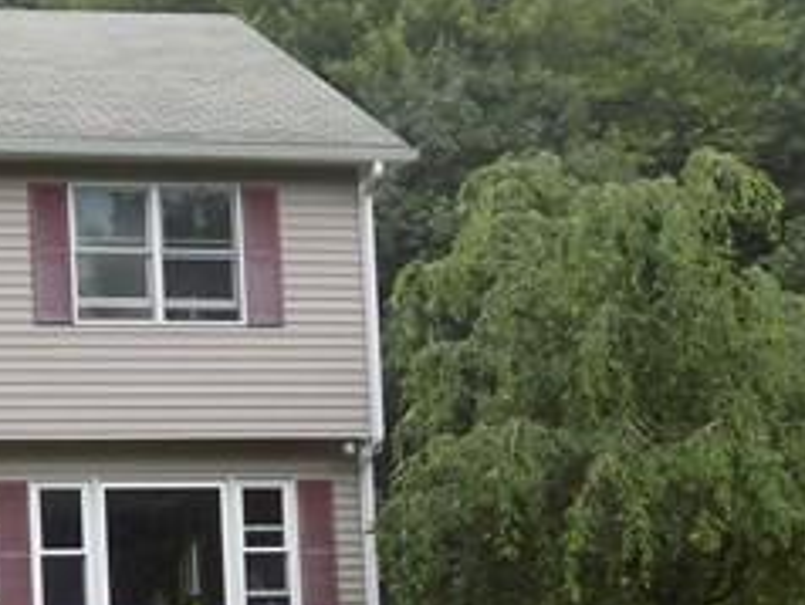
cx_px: -189
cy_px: 642
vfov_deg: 12.6
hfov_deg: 16.2
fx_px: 2700
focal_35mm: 116
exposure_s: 1/160
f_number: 3.2
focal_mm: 4.8
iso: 80
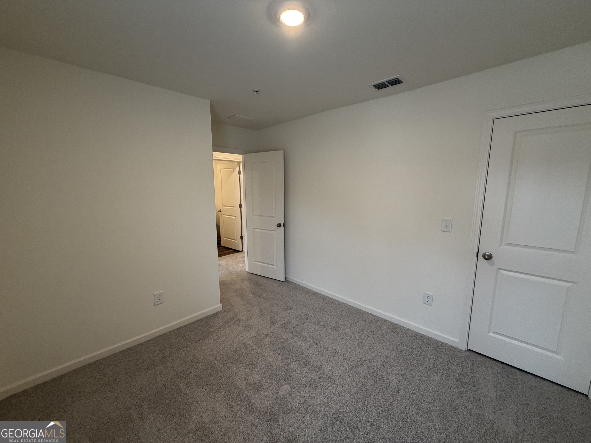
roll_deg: +0.4
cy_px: 222
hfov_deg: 102.1
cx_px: 296
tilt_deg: -8.9
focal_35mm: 14
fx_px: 239
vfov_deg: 85.7
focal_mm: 2.22
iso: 320
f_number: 2.2
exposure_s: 1/120
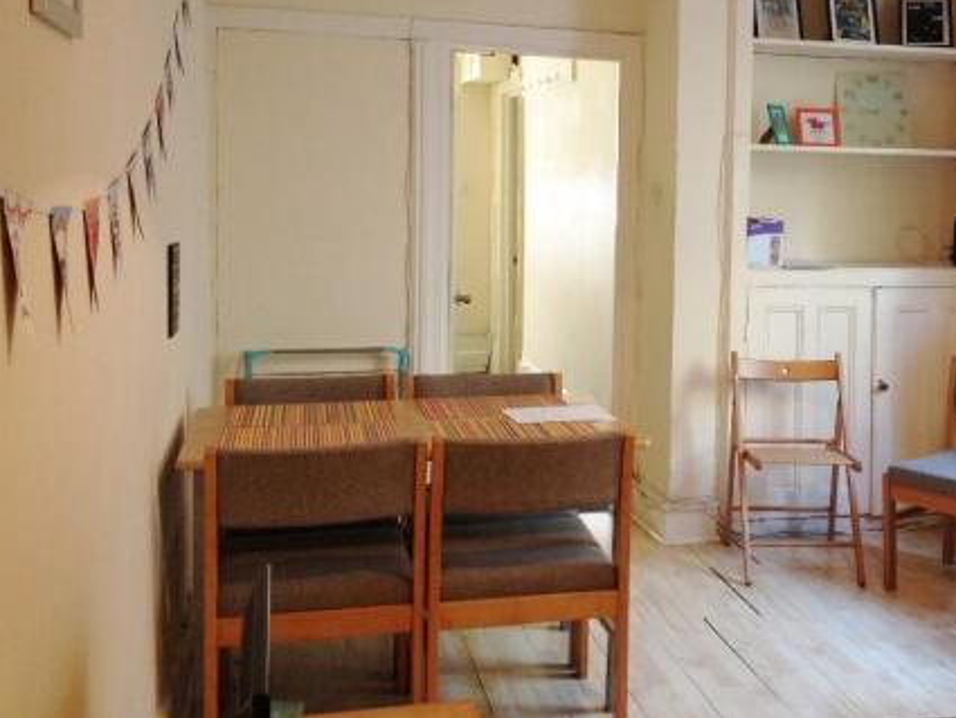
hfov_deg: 39.2
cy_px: 231
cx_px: 638
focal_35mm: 48
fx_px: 1326
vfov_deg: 30.0
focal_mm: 4.28
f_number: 2.4
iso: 160
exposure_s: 1/20
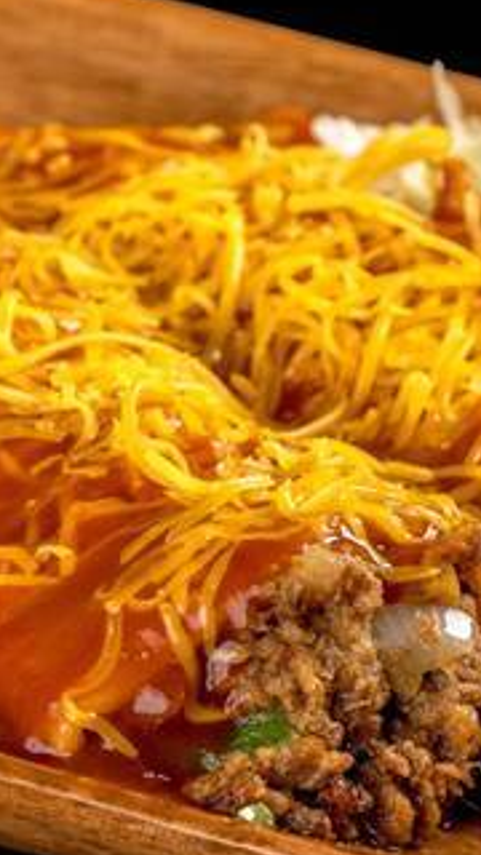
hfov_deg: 4.2
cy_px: 382
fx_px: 6598
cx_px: 402
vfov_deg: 7.4
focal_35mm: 291
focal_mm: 135
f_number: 8
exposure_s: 1/160
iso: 100
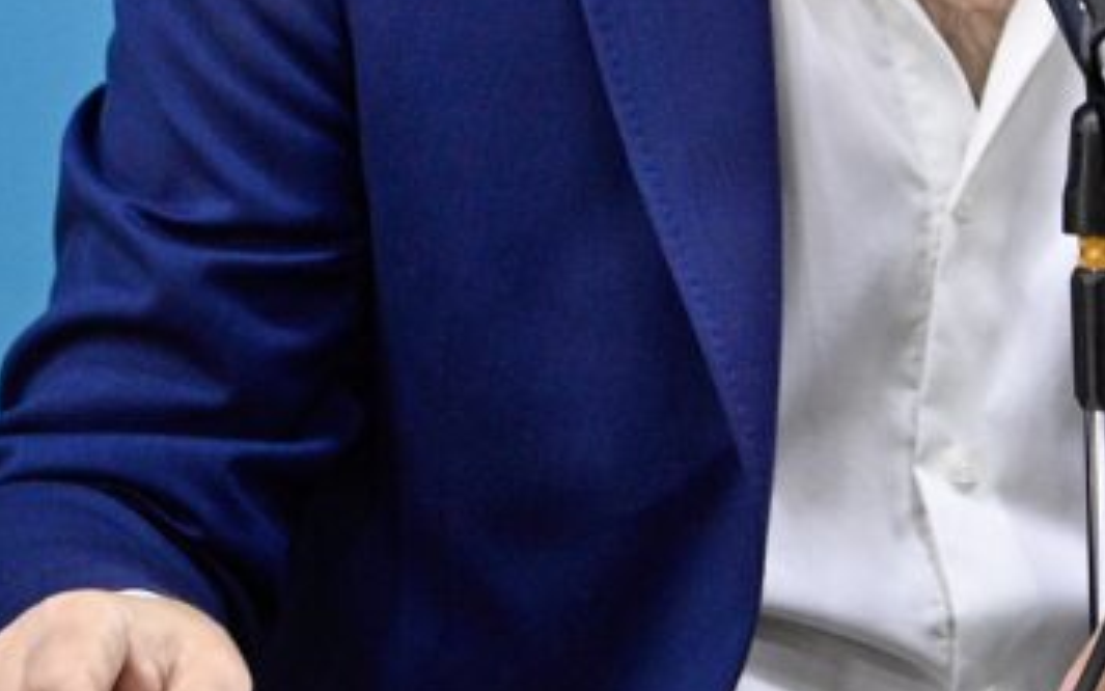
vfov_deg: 3.0
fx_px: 13373
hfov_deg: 4.7
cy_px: -174
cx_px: 607
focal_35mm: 444
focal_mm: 145
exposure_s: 1/400
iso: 4000
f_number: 3.5
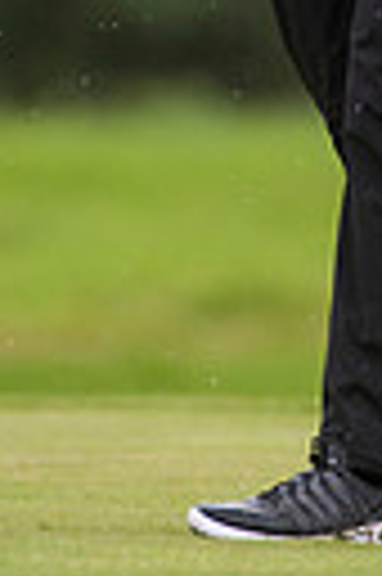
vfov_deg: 2.0
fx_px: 16820
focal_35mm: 1054
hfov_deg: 1.3
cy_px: -364
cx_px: 148
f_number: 4
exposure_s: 1/2500
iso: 1000
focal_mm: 300
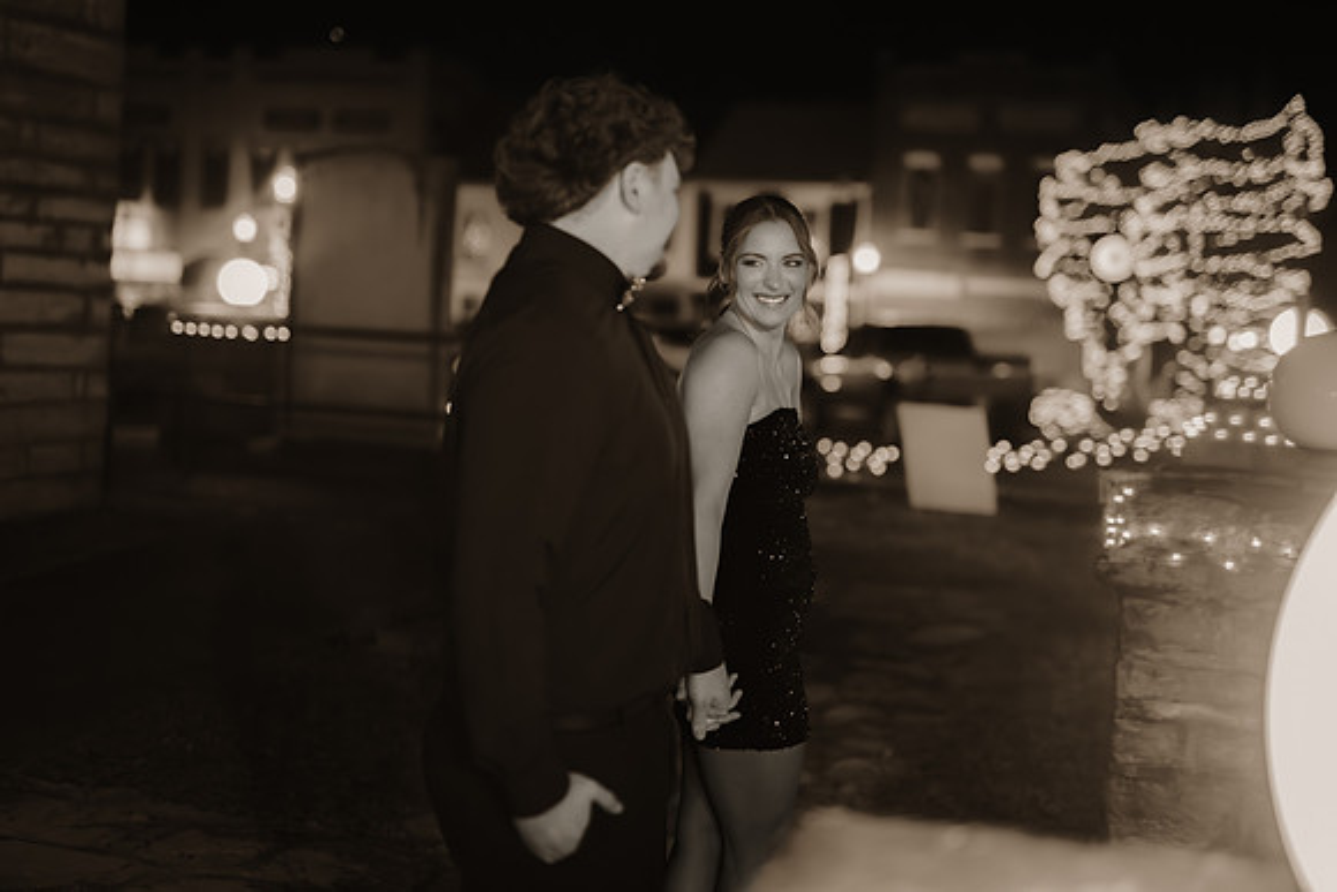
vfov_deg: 27.0
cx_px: 668
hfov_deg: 39.6
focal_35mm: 50
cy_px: 446
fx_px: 1857
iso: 2500
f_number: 1.4
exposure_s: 1/250
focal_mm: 50
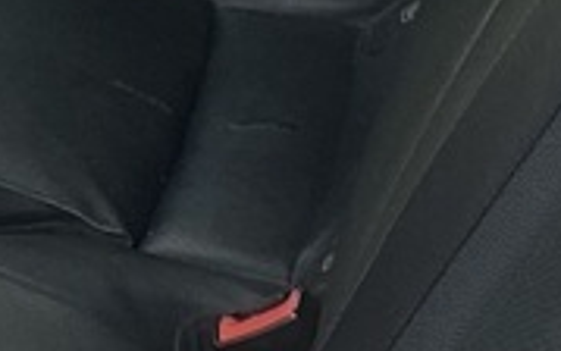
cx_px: -395
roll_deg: +5.3
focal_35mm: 246
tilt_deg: -29.2
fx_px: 3762
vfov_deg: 5.3
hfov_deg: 8.3
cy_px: 210
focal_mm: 4.25
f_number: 1.8
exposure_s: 1/150
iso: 32
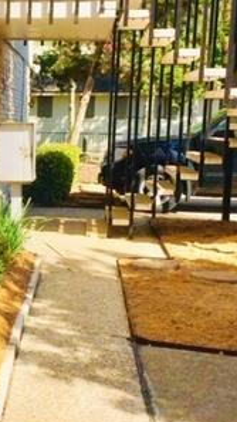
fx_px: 760
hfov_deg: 16.7
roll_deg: -0.4
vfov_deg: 31.0
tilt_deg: -7.6
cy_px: 226
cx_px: -78
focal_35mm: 68
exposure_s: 1/2639
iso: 32
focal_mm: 4.15
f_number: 2.2
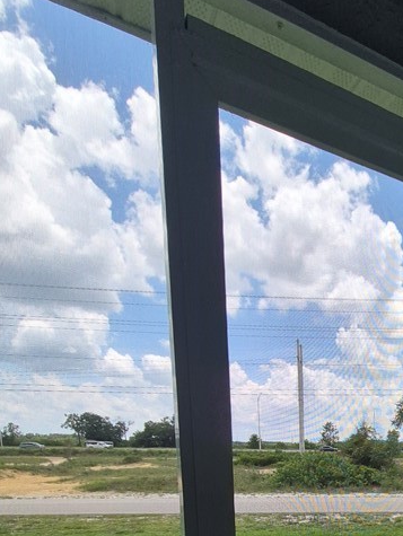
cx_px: 378
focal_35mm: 28
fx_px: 434
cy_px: 500
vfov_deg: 53.8
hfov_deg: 44.3
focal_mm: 1.74
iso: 40
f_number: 2.2
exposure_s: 1/988
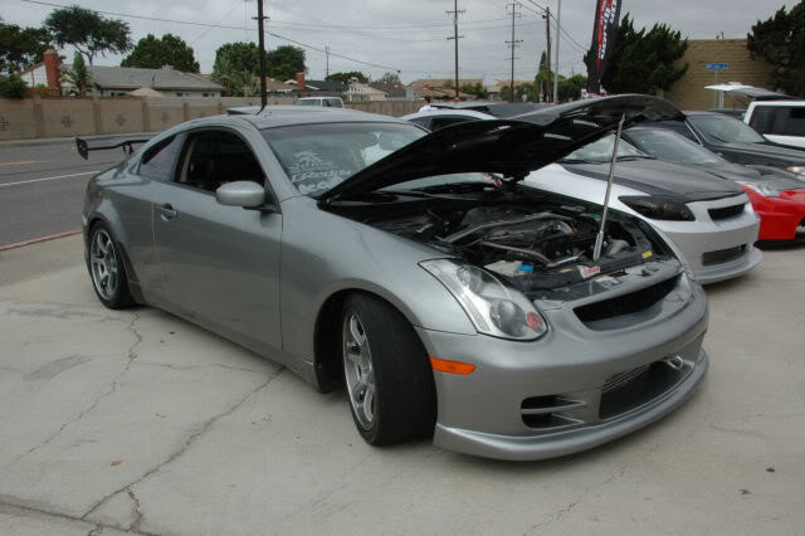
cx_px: 402
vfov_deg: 43.6
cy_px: 268
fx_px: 670
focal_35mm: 30
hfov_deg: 62.0
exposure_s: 1/60
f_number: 22
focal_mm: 20
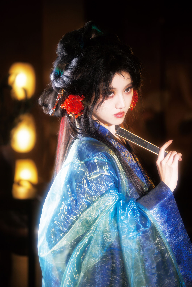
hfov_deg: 13.8
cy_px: 144
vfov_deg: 20.6
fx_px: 792
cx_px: 96
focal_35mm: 99
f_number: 3.2
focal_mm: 100
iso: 320
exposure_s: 1/100
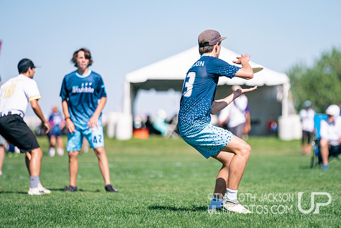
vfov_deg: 5.2
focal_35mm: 266
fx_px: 2523
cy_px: 106
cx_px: 215
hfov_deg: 7.7
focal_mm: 200
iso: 400
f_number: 2.8
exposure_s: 1/12800
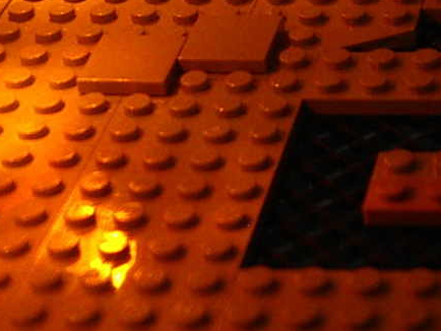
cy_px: -274
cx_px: 687
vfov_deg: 10.0
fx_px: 1785
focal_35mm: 140
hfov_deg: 13.2
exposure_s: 1/4
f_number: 2.6
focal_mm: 5.8
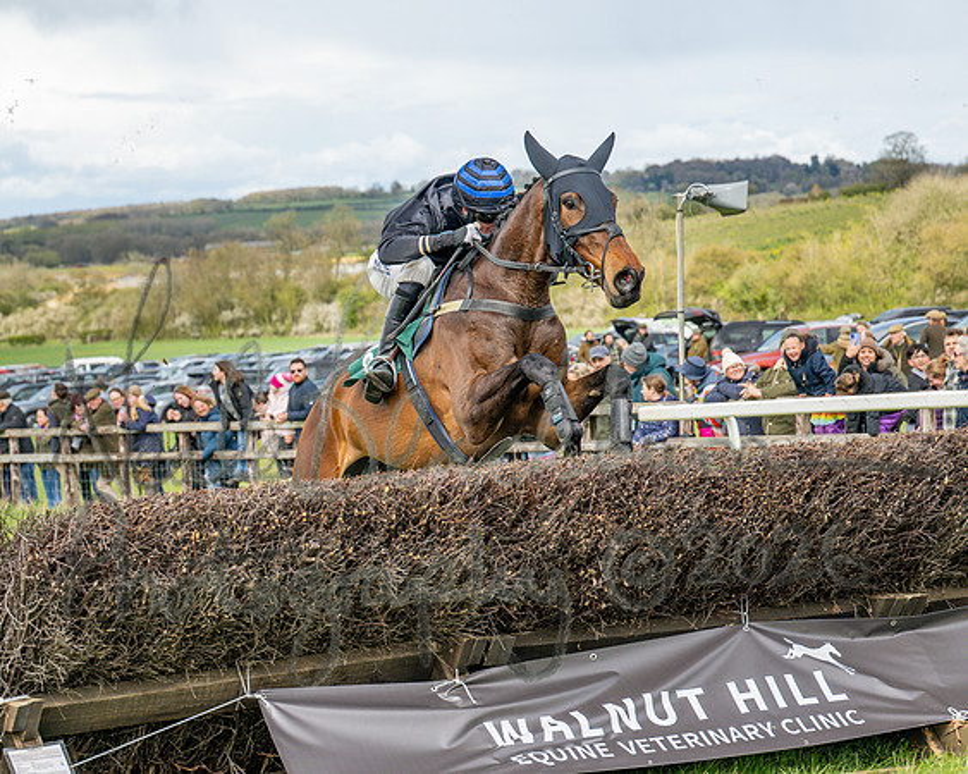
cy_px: 387
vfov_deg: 13.0
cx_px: 487
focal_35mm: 118
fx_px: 3388
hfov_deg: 16.3
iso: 400
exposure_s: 1/2500
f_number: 4
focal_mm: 70
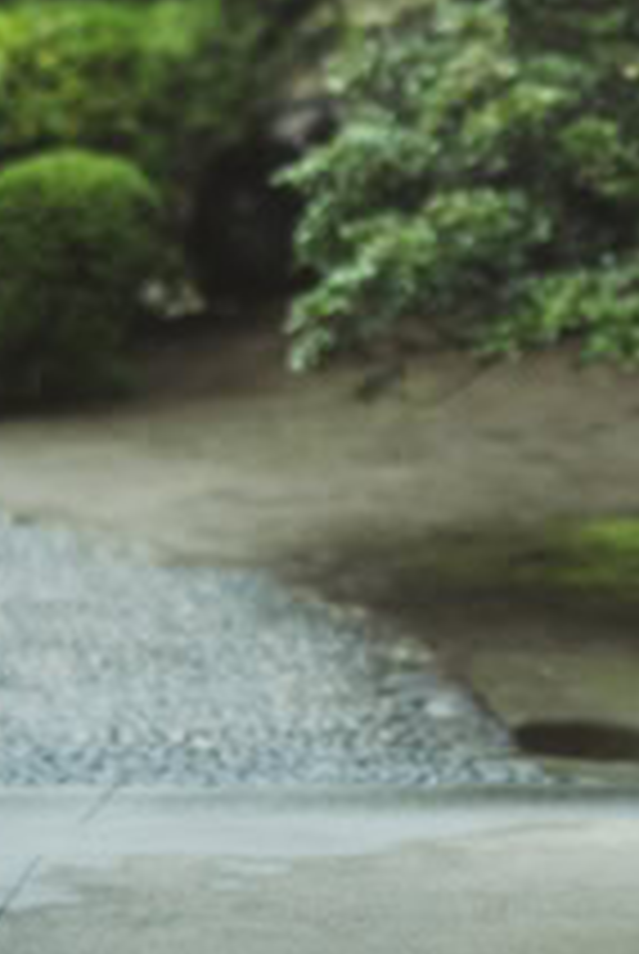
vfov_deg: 9.4
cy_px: -468
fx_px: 5626
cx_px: 742
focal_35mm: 212
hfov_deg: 6.5
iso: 400
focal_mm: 50
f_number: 1.2
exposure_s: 1/5000
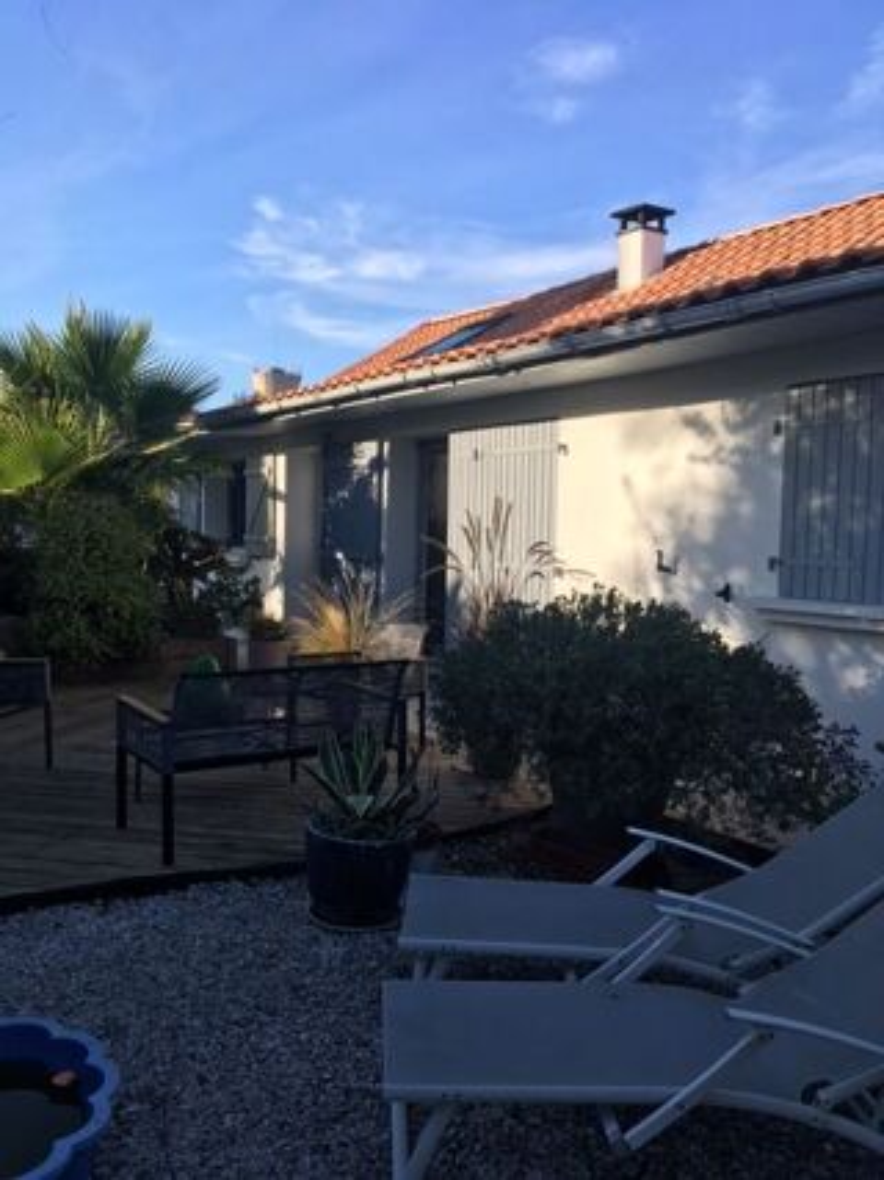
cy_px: 590
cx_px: 442
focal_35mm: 29
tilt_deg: -4.1
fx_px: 988
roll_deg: -0.8
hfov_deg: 48.2
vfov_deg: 61.7
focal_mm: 4.15
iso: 25
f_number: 2.2
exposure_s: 1/718
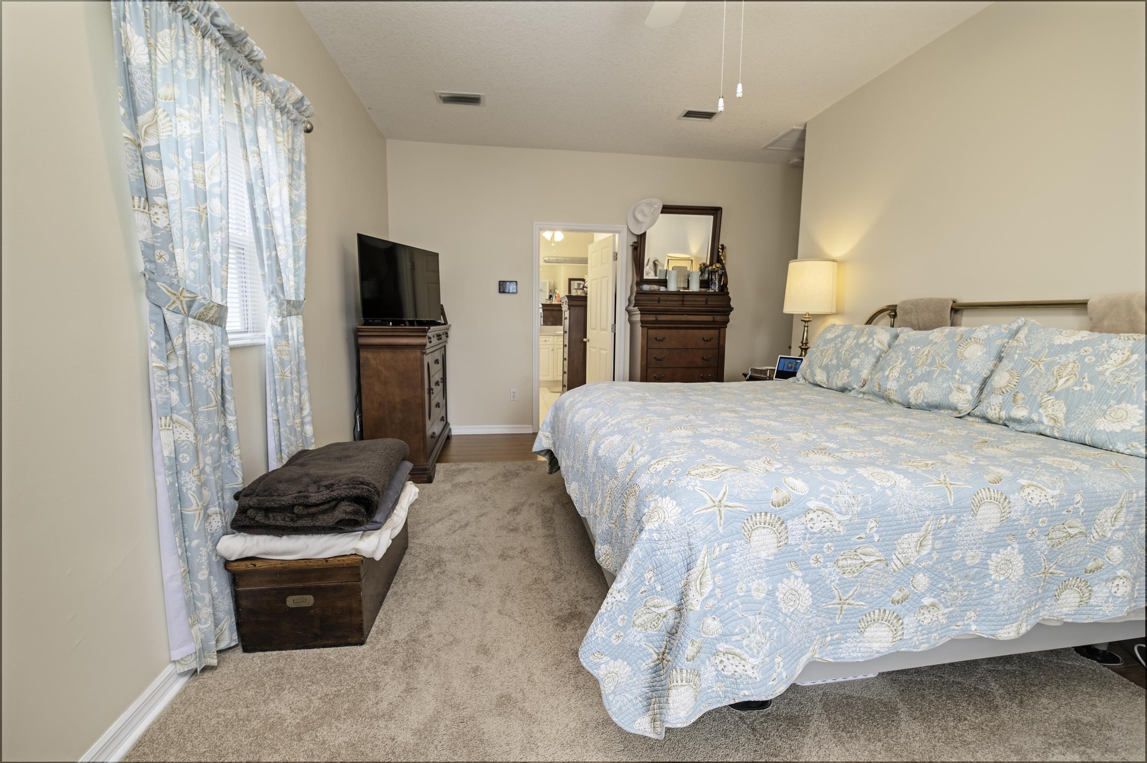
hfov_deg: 100.4
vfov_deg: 77.2
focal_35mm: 15
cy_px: 382
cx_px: 574
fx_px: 478
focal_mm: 15
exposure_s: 1/200
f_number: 6.3
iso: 320
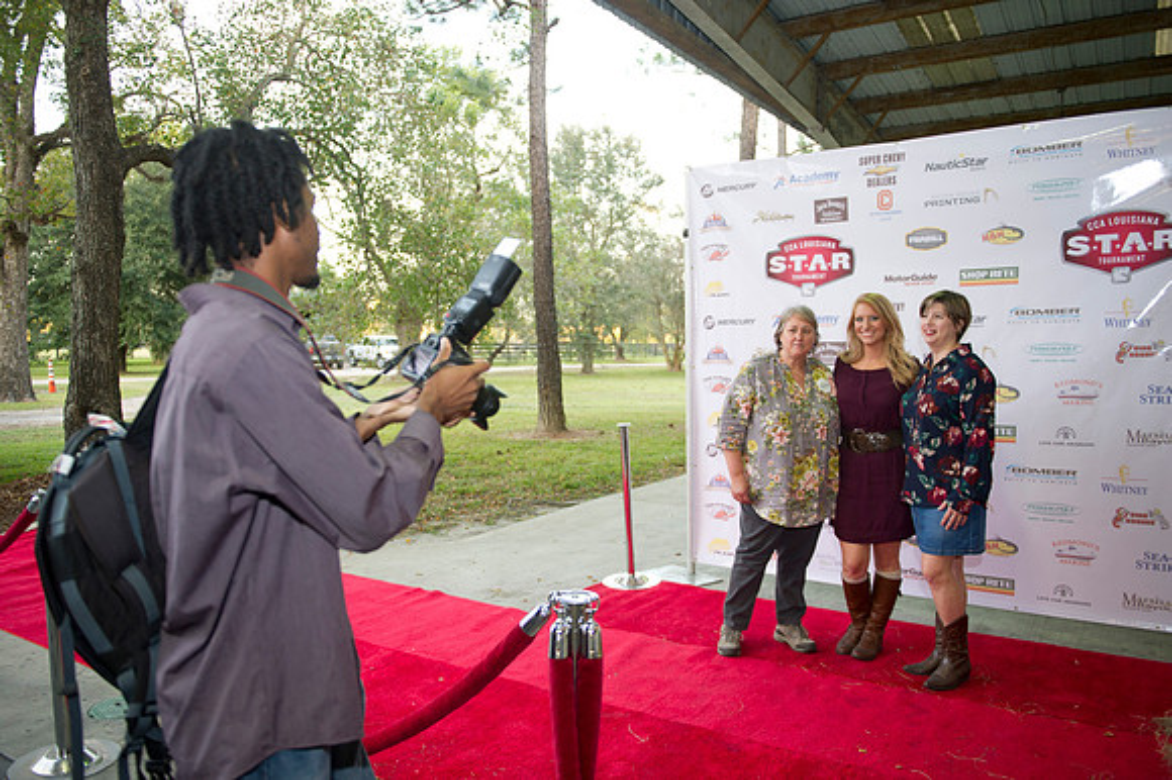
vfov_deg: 47.9
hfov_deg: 67.4
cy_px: 390
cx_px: 586
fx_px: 878
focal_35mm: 27
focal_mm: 27
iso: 640
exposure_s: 1/100
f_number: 2.8
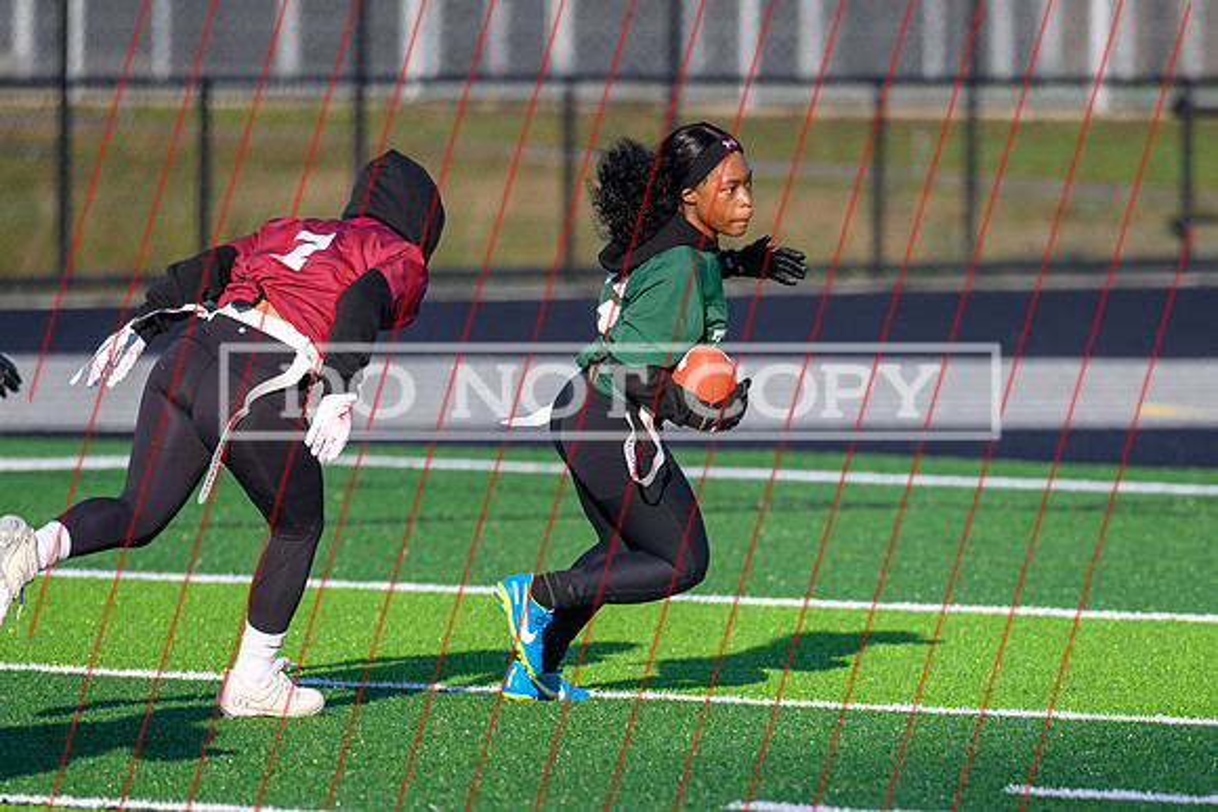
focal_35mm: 417
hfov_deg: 4.9
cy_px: 684
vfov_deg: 3.3
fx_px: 14106
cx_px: 653
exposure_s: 1/1250
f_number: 2.8
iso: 110
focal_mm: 200
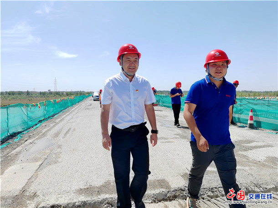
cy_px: 104
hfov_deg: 65.3
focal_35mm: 27
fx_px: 217
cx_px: 139
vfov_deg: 51.3
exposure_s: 1/590
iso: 50
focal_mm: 6.12
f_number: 1.9
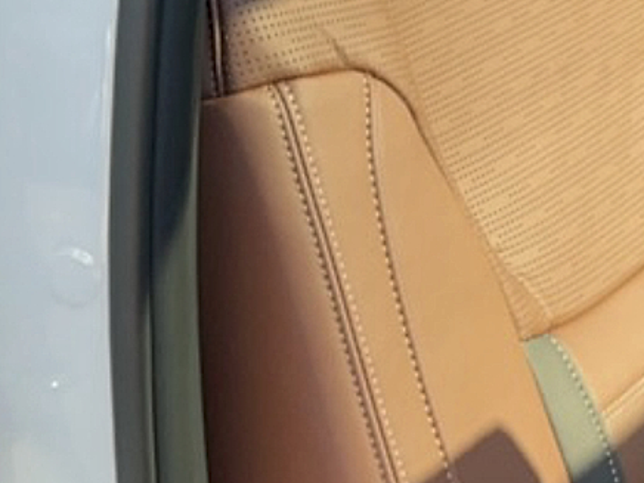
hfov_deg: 15.9
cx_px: 1055
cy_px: -1
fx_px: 2046
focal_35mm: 110
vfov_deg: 13.3
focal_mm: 3
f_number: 1.8
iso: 16
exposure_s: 1/139
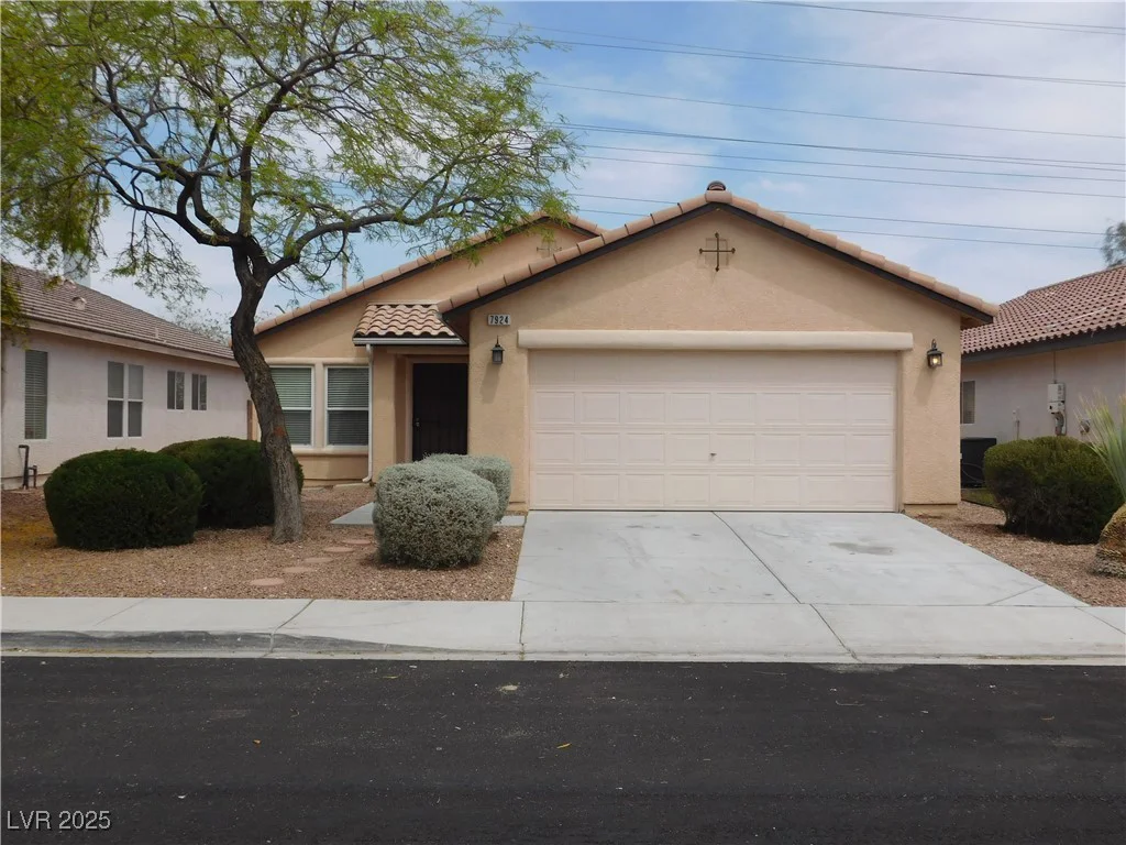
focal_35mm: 36
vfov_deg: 39.7
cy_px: 422
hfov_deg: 51.4
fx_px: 1171
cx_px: 563
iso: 125
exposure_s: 1/500
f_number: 7
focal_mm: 6.3
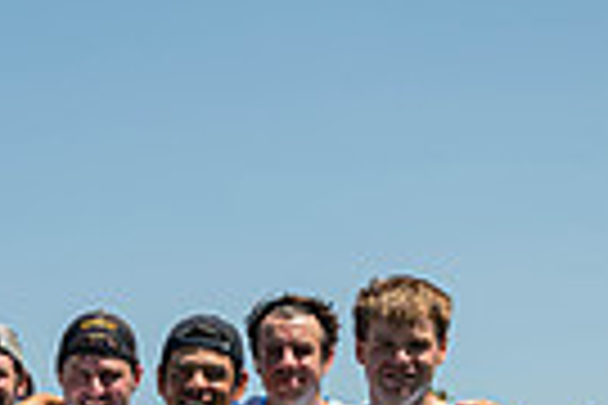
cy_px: 655
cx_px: -360
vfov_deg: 8.9
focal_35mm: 150
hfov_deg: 12.8
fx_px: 2533
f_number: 5.6
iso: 100
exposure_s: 1/800
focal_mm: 35
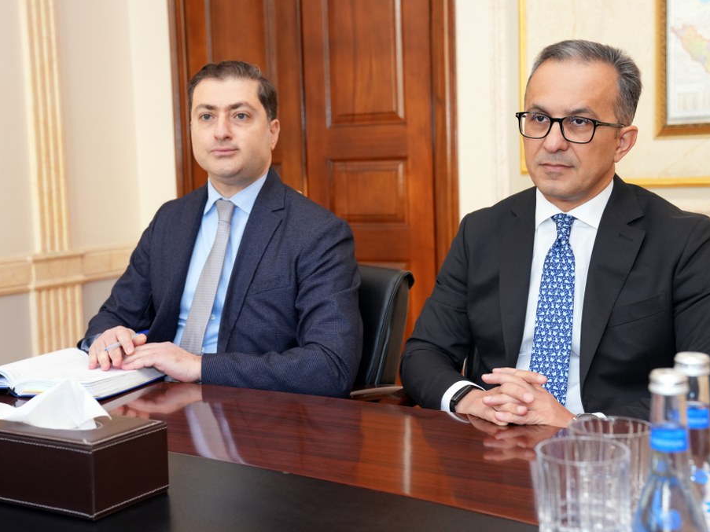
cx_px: 362
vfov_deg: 30.3
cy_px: 267
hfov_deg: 39.7
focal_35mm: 48
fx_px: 984
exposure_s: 1/160
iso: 1600
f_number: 4.5
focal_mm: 44
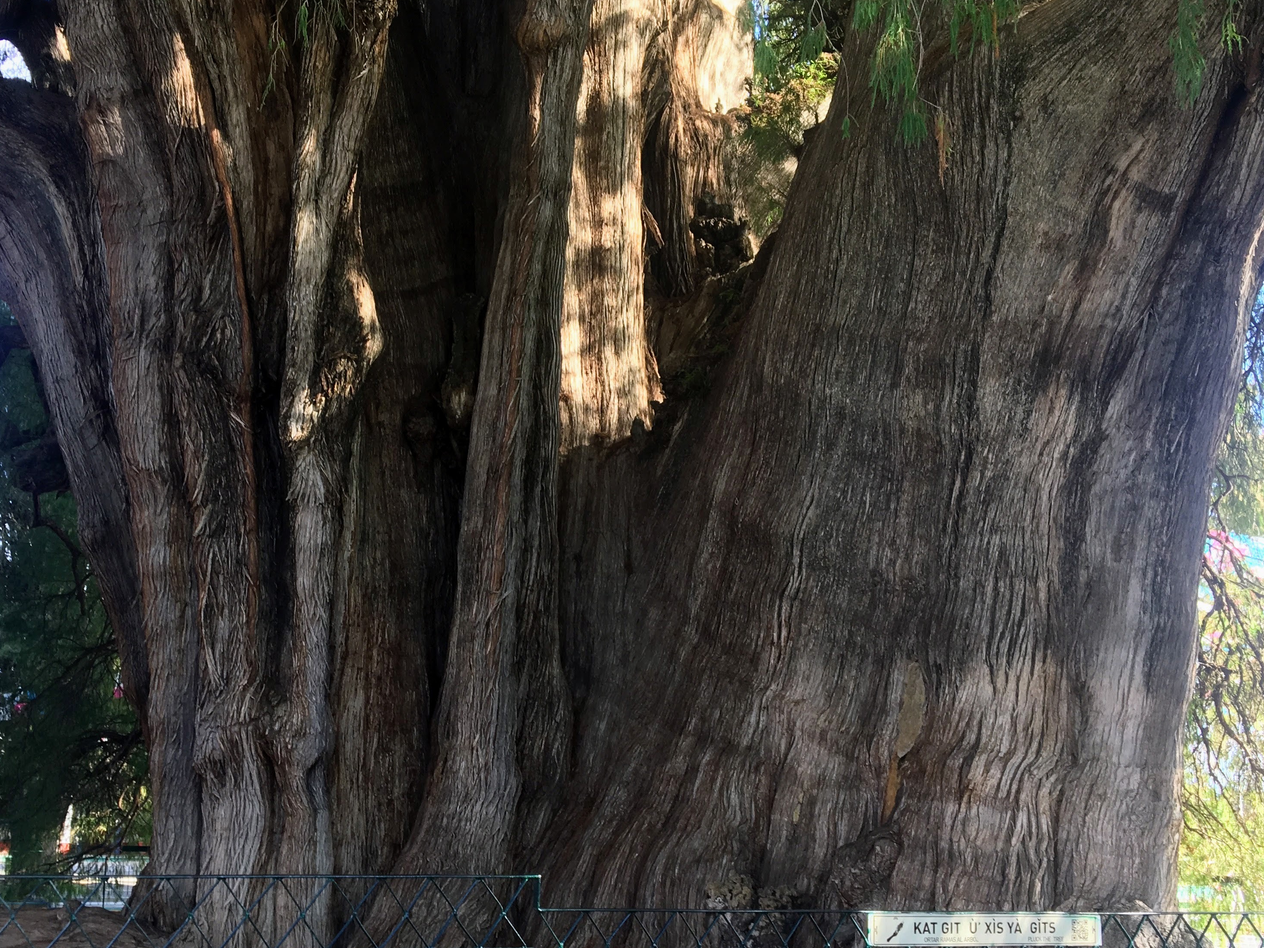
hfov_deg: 46.7
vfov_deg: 35.8
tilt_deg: +11.2
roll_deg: -1.2
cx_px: 539
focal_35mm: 40
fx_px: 1461
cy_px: 569
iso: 25
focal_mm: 4.15
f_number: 2.2
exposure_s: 1/60
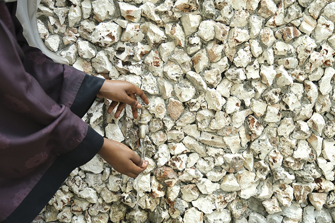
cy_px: 112
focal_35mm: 31
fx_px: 288
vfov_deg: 42.3
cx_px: 168
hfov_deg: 60.3
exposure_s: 1/125
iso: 400
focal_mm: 20.6
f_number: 2.8
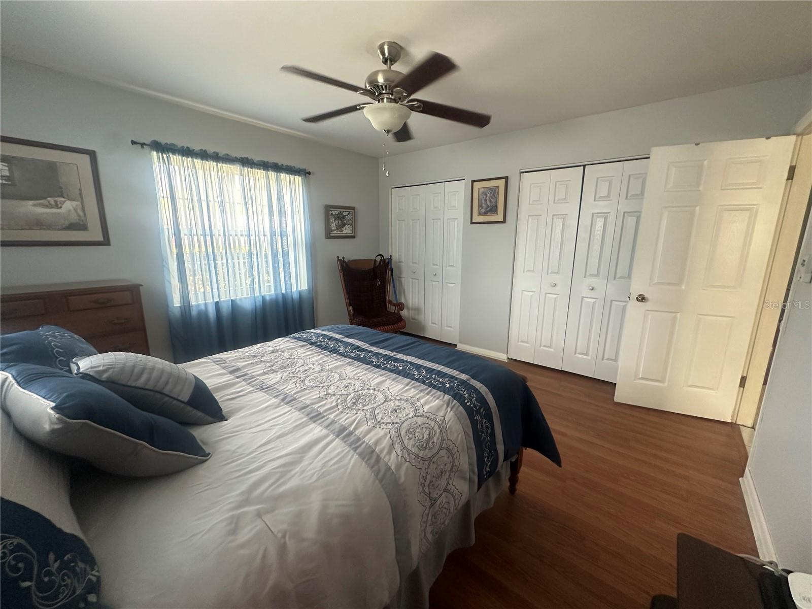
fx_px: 328
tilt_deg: -12.4
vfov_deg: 85.7
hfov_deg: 102.1
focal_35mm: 14
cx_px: 406
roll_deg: -0.2
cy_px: 304
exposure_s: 1/60
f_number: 2.2
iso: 250
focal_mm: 2.22
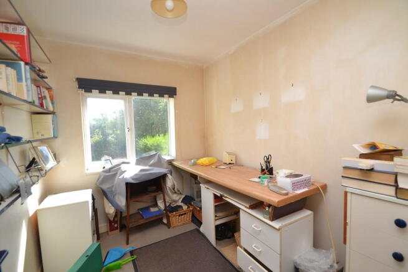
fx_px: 170
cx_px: 204
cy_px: 136
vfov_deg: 77.4
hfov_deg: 100.4
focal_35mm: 15
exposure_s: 1/125
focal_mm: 10
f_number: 5.6
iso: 180
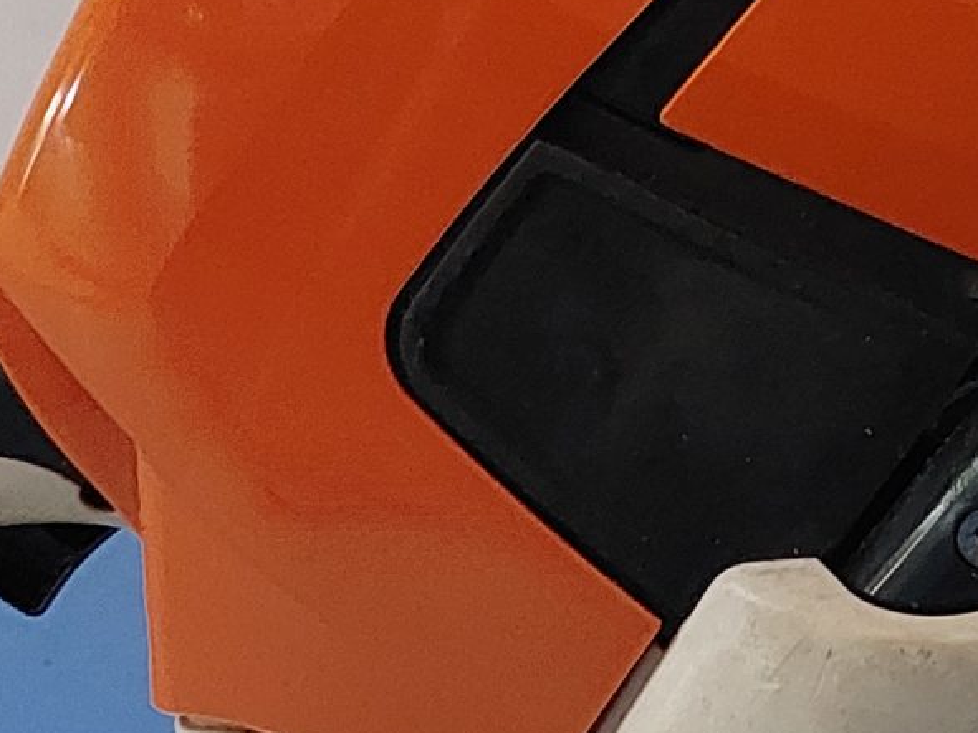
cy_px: 400
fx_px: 2938
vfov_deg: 14.2
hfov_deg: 18.1
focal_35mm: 104
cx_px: 1100
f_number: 1.8
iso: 1250
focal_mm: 5.23
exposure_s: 1/24
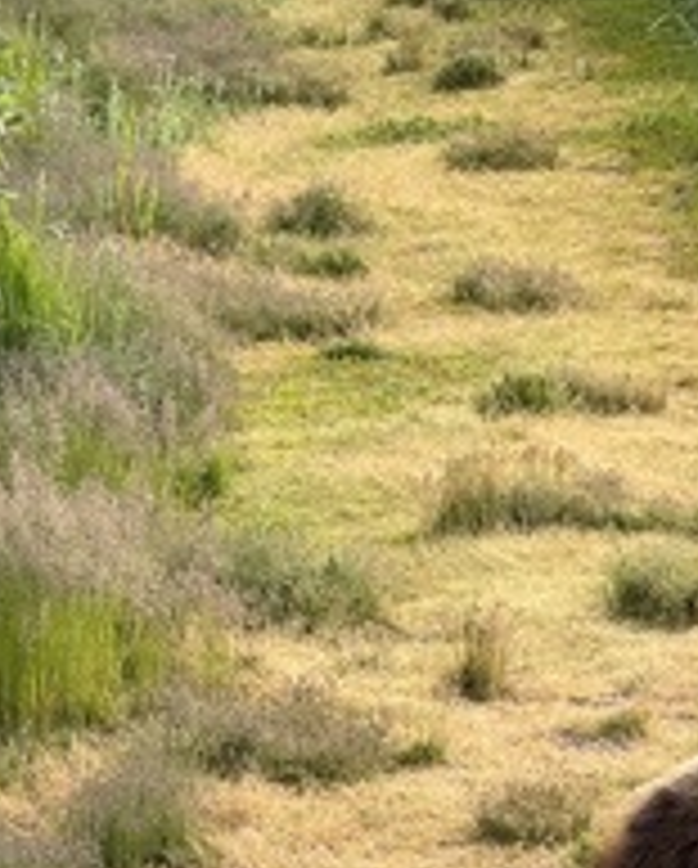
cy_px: 274
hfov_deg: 4.9
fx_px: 8115
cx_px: 590
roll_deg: +1.1
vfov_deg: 6.1
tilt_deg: -10.0
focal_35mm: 315
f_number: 2.8
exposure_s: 1/165
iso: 50
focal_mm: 15.66
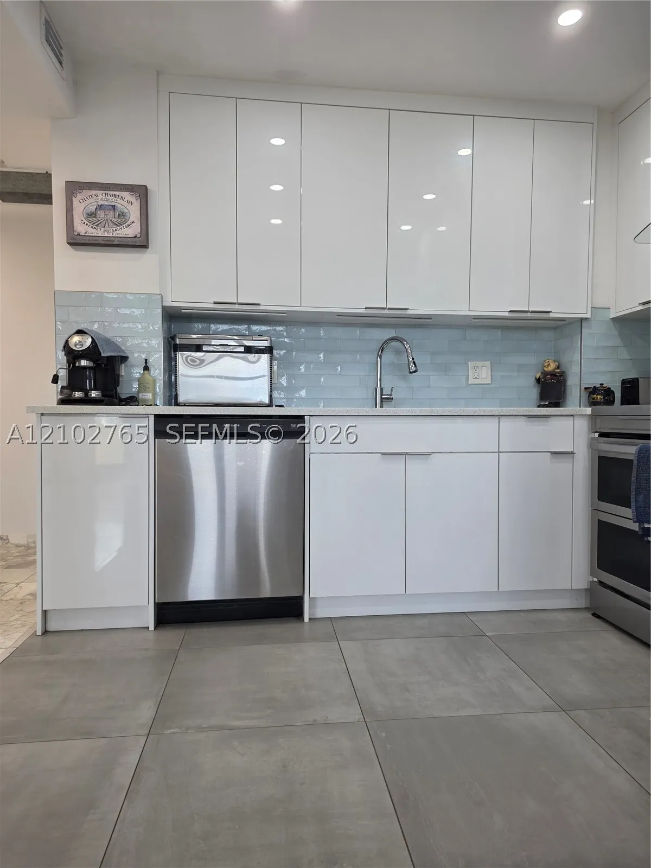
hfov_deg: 58.9
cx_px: 326
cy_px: 434
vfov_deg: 73.9
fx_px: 577
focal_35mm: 23
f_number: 1.7
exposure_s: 1/120
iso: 80
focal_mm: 6.25
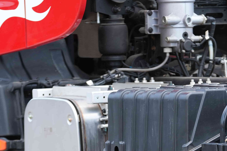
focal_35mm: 327
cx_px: 173
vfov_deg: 4.2
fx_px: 2062
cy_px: 160
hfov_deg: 6.3
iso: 200
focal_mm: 100
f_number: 2.8
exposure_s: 1/800
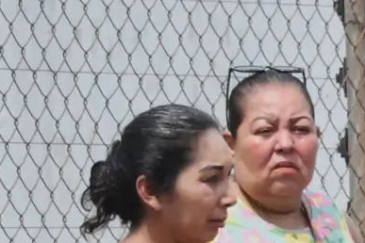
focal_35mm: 542
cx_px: 1152
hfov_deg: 3.7
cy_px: 603
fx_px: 5495
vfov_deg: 2.5
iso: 1600
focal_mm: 55
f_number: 11
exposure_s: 1/1000
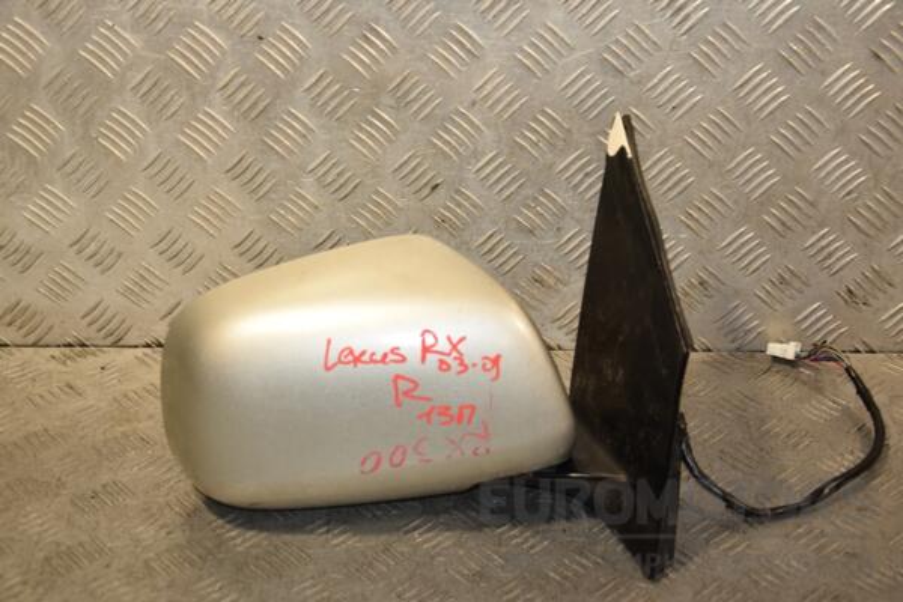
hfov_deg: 33.4
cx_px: 452
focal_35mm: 60
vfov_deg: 22.6
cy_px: 301
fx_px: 1505
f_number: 5
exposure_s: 1/200
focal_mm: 40
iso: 800
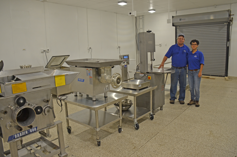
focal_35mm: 27
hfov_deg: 67.5
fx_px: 177
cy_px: 78
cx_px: 118
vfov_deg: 47.7
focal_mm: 18
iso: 400
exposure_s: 1/100
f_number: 5
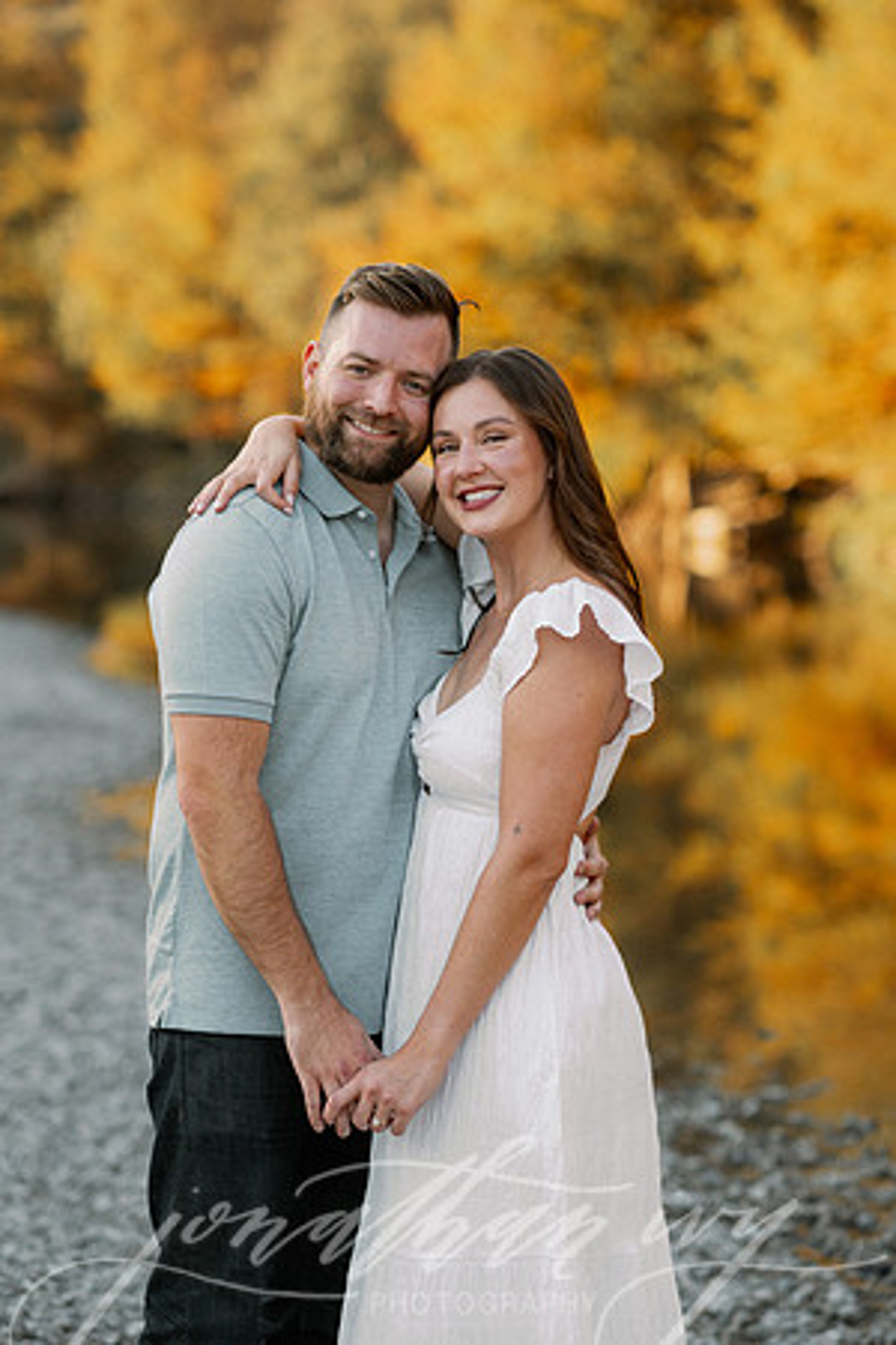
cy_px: 672
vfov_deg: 23.9
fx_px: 3173
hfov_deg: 16.1
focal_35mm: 85
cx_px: 448
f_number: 2.5
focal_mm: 85
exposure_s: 1/500
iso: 125
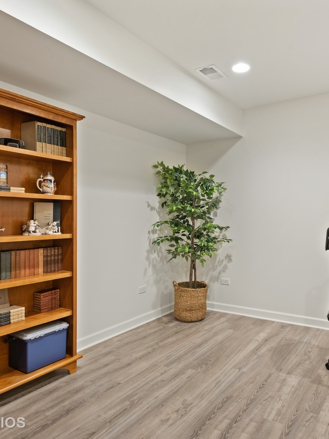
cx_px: 212
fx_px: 317
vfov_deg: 69.4
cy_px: 222
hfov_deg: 54.1
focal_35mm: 25
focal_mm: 17
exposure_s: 1.3
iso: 400
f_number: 8
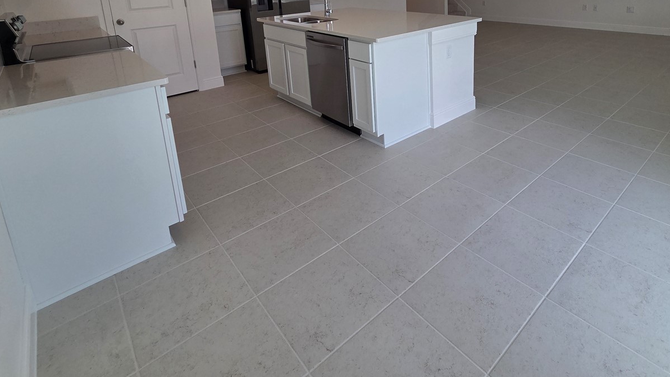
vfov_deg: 52.8
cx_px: 394
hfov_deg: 88.7
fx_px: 338
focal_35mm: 19
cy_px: 53
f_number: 2.2
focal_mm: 2.2
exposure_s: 1/223
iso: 50
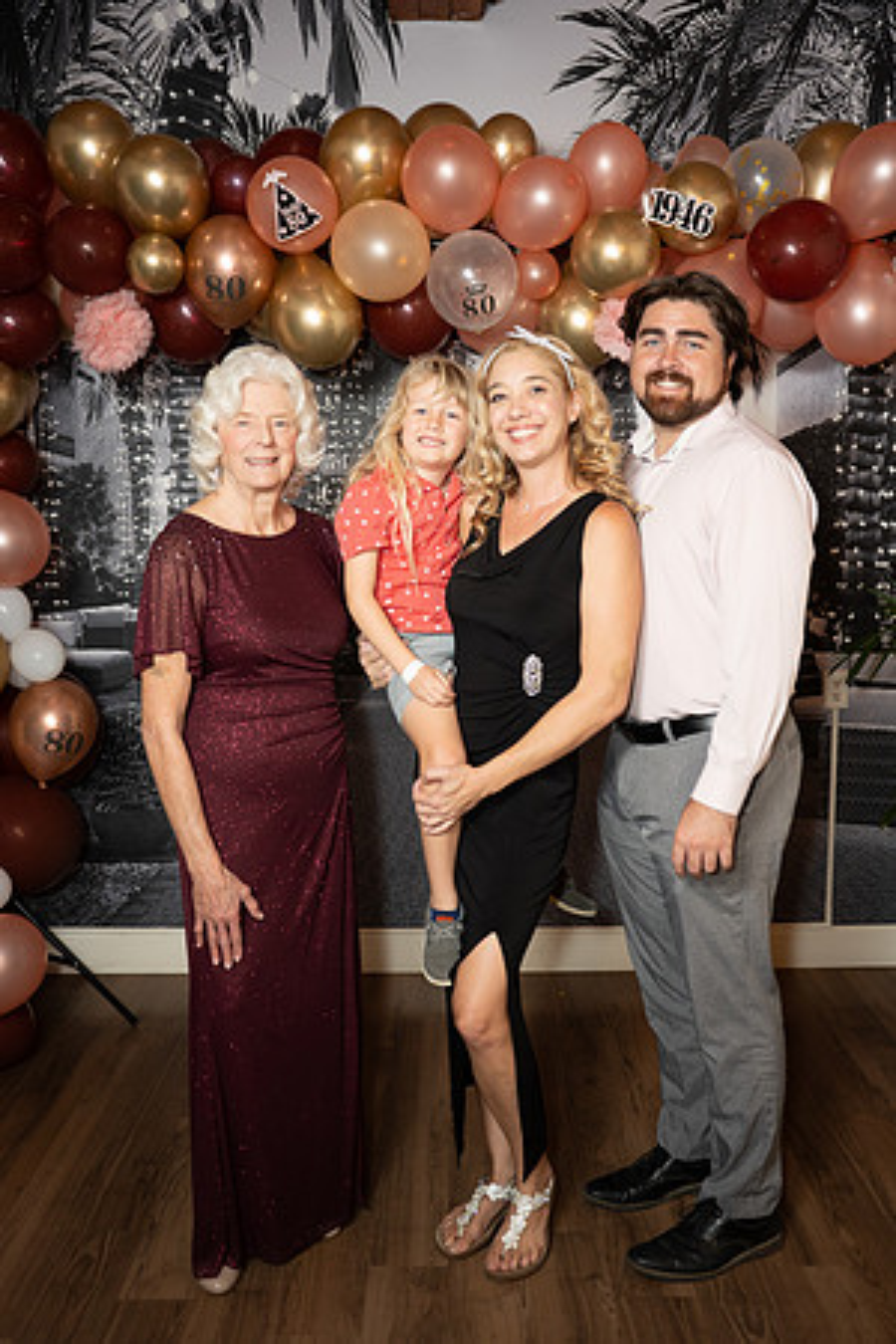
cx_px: 448
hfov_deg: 39.2
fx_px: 1258
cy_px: 672
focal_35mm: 34
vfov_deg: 56.2
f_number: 2.8
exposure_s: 1/160
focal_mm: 33.7
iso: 1000
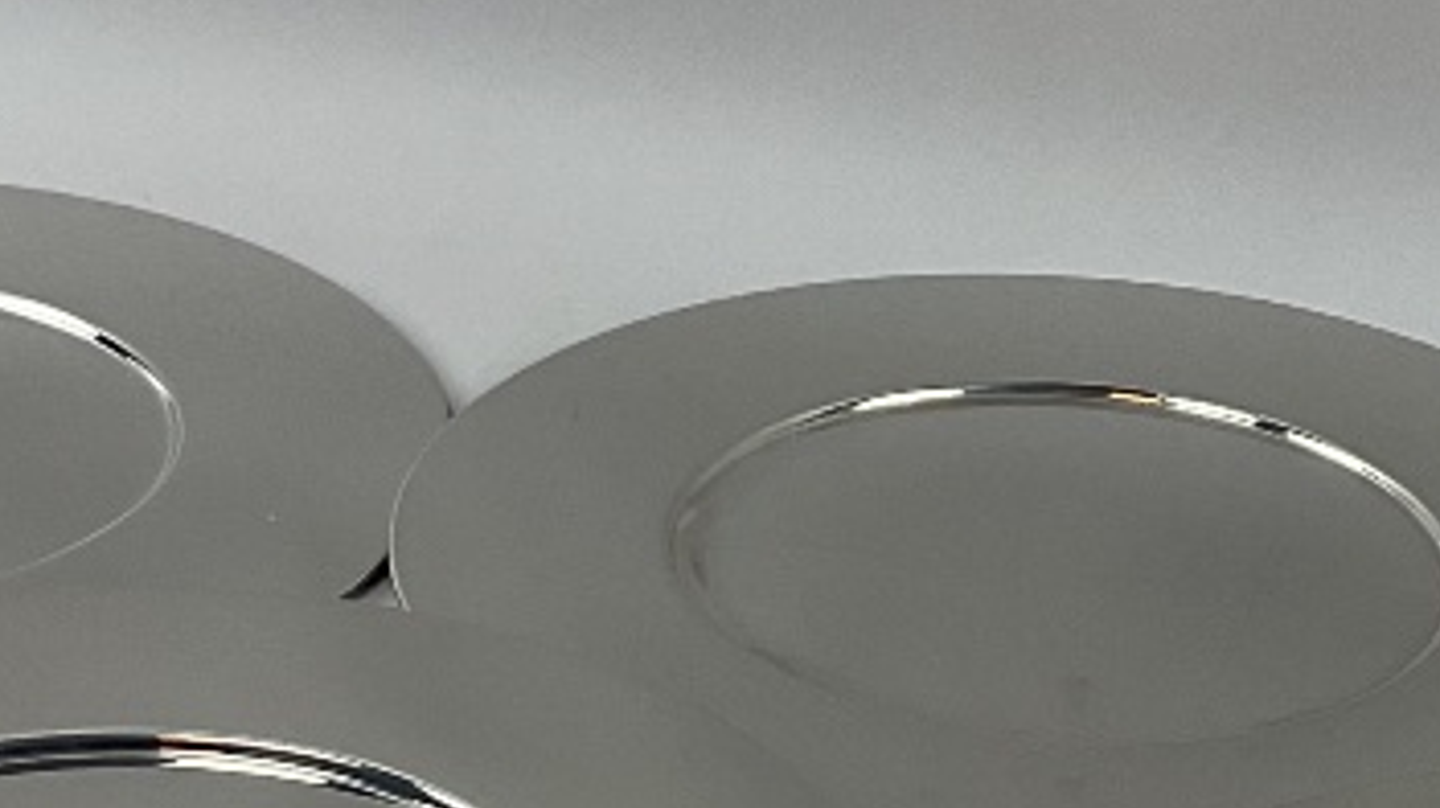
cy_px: 1358
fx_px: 4122
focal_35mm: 108
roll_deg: -4.5
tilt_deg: -36.7
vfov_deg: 10.6
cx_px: 1136
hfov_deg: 19.6
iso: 40
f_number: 1.8
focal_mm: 3
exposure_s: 1/100
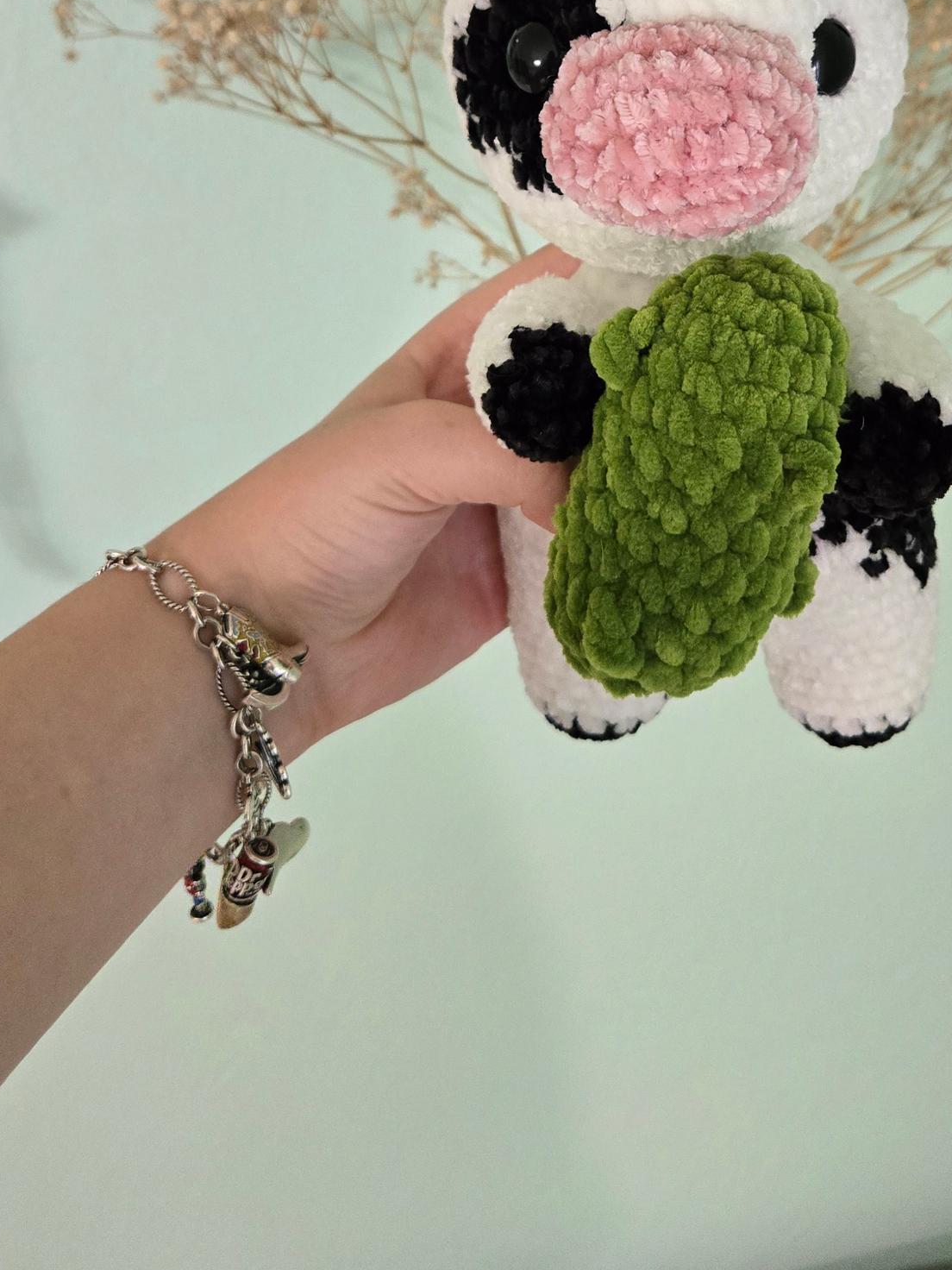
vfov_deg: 44.1
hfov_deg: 35.6
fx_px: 1467
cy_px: 221
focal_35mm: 40
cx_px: 635
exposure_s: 1/120
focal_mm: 5.4
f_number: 1.8
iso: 640
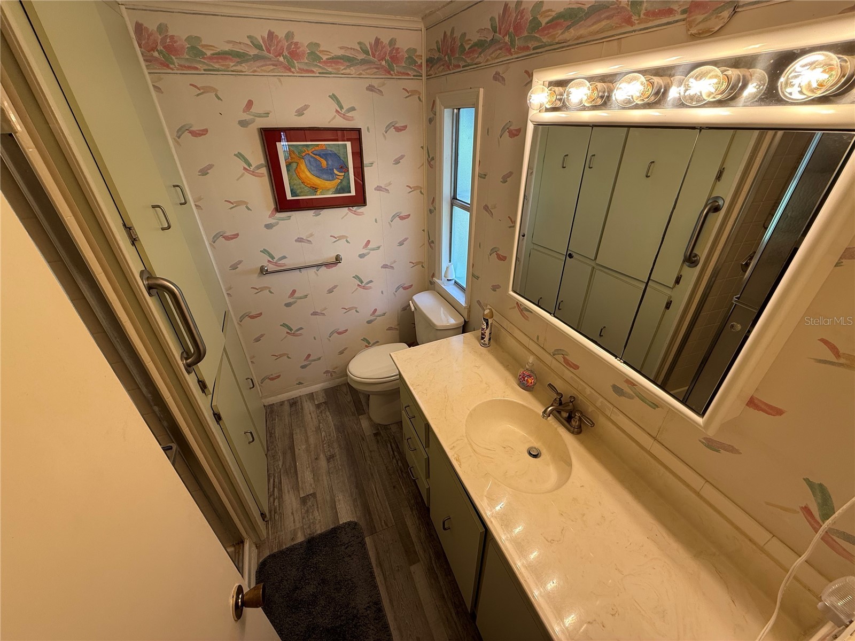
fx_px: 346
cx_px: 428
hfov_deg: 102.1
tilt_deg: -29.8
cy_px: 320
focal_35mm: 14
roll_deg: +0.7
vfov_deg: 85.7
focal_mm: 2.22
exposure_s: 1/120
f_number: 2.2
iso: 80
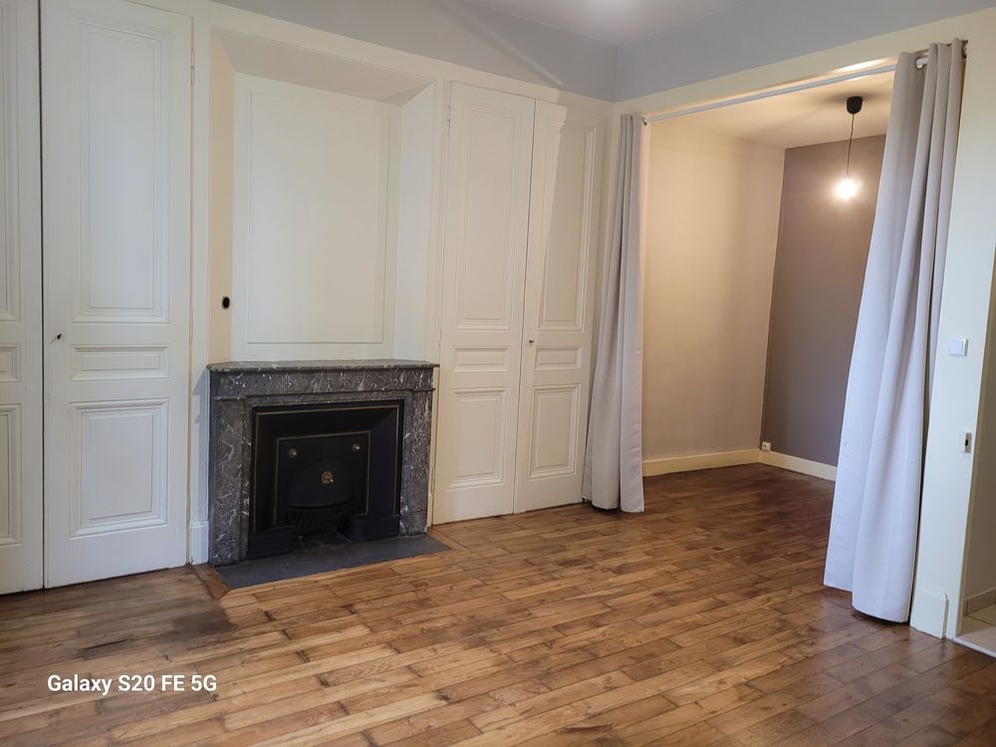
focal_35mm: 26
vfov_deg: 53.1
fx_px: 748
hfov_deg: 67.3
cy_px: 374
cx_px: 498
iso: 320
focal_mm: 5.4
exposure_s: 1/50
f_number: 1.8
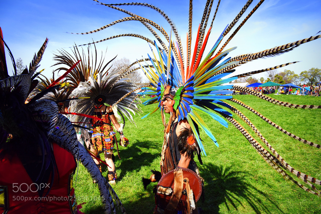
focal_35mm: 24
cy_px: 107
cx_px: 160
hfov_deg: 73.7
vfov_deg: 53.2
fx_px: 214
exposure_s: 1/800
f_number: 14
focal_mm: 24
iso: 1600
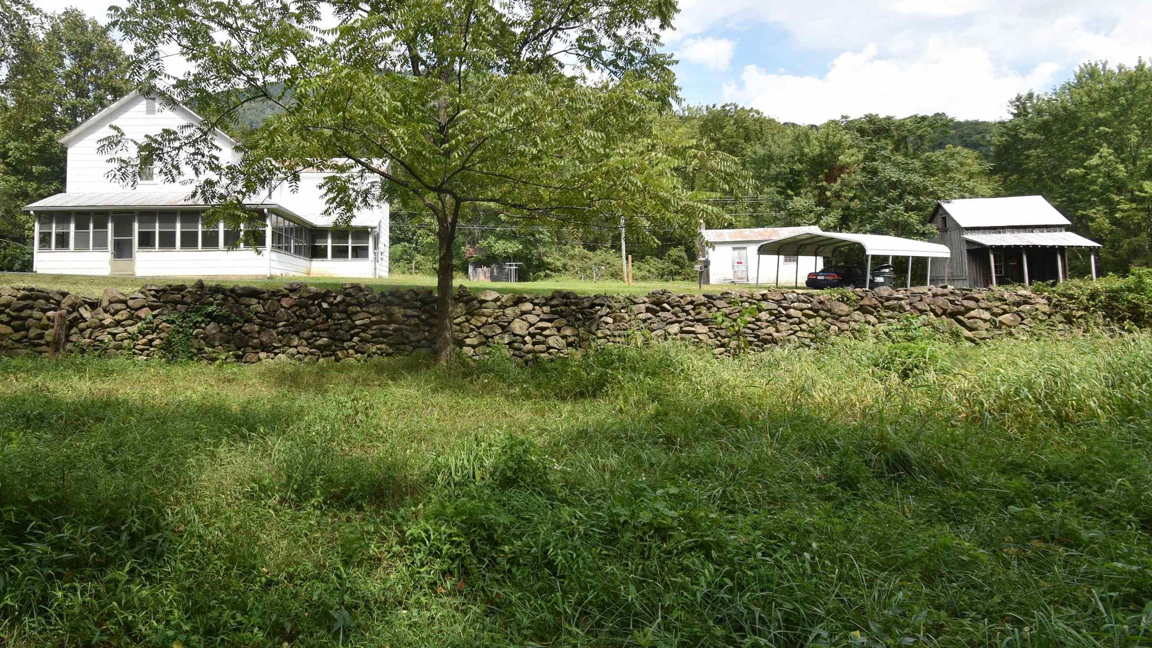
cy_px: 263
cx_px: 439
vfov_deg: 55.5
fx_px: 611
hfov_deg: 85.1
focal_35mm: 20
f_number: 8
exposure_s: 1/250
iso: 180
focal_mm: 10
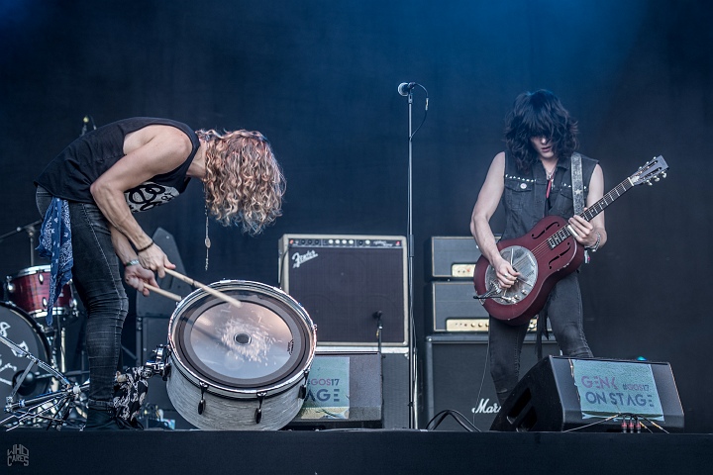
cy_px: 238
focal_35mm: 150
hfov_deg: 13.7
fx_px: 2971
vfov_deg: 9.1
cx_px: 356
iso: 100
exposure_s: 1/100
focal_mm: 100
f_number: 2.8
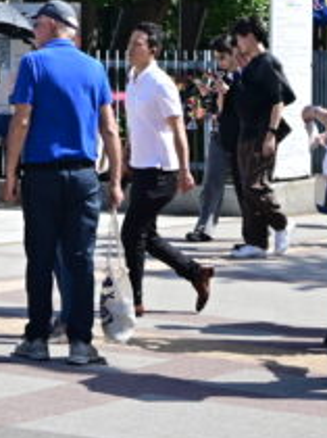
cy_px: -256
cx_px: 54
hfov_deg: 8.7
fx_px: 2133
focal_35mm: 169
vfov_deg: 11.2
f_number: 2
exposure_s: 1/3200
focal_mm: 24
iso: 100
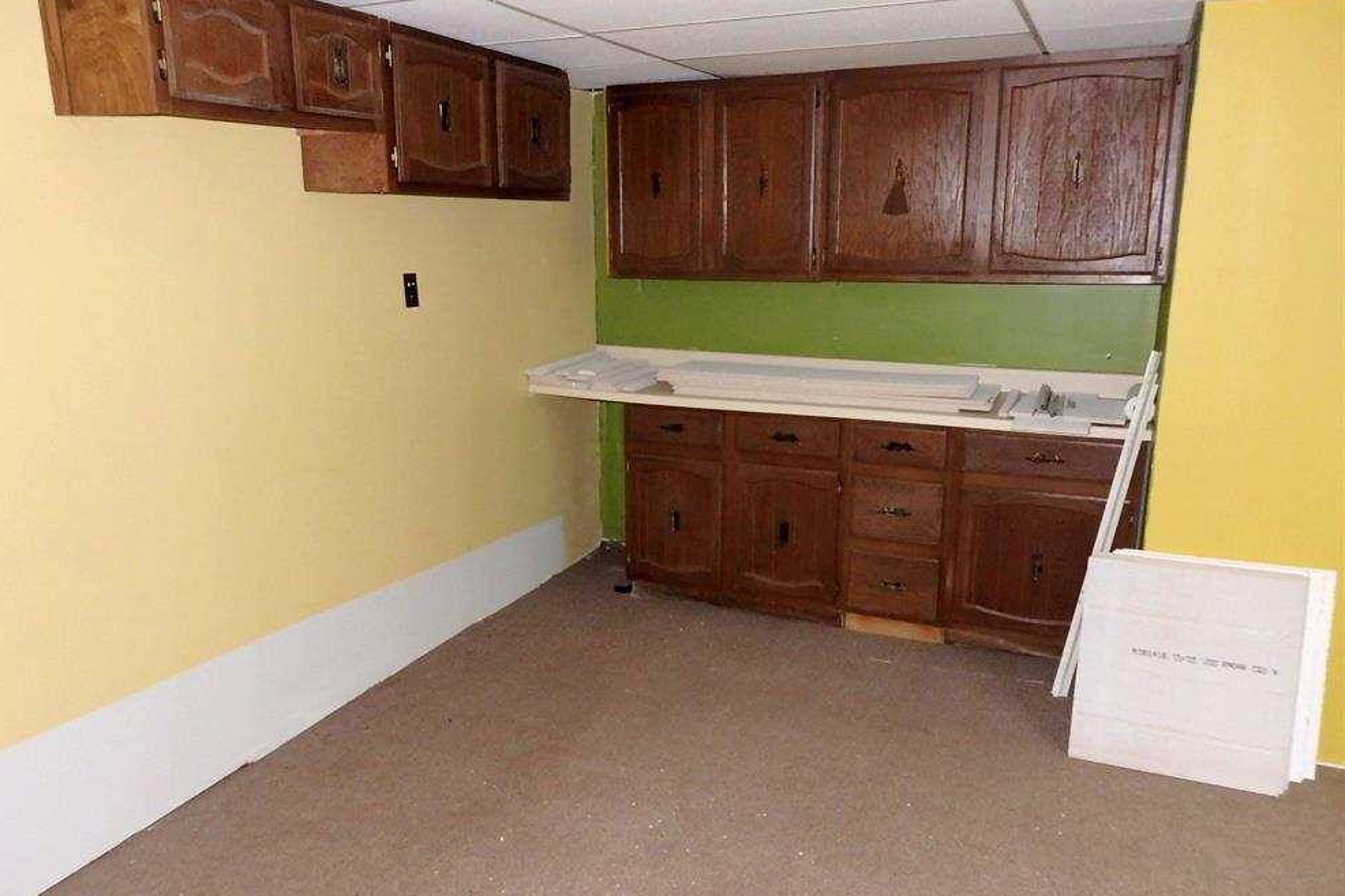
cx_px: 648
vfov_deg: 47.9
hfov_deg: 67.4
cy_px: 469
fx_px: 1009
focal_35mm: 27
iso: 400
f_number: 3
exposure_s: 1/30
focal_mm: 4.5
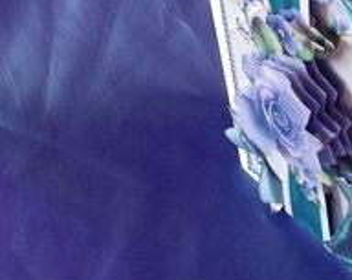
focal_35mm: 80
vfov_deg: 19.1
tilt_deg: -42.8
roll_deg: +1.3
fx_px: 832
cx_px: 383
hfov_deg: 22.6
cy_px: 86
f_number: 2.4
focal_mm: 4.28
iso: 100
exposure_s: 1/15
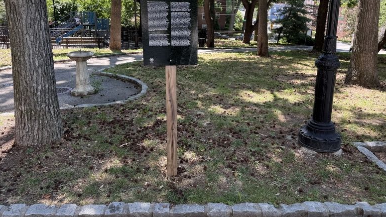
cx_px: 197
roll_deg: -0.8
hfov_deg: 69.9
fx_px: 276
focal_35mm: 27
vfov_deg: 42.3
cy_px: 70
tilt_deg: -10.7
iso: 100
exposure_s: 1/421
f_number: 1.78
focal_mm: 6.76
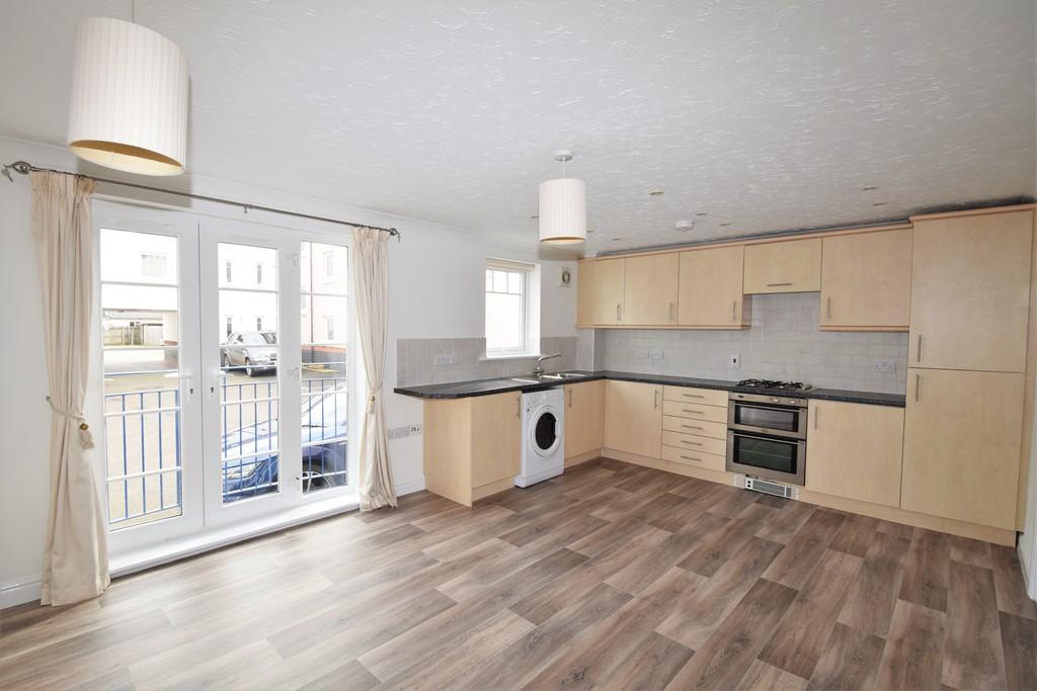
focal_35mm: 15
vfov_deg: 77.3
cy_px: 346
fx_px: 432
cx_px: 518
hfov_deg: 100.4
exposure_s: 1/125
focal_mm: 10
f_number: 5.6
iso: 450
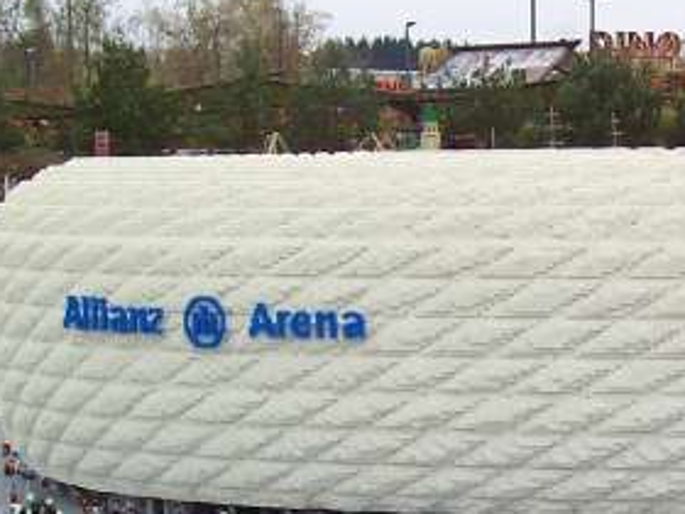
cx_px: 698
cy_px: 466
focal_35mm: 117
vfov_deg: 12.6
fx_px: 2315
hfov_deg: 16.5
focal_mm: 7
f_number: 3
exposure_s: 1/350
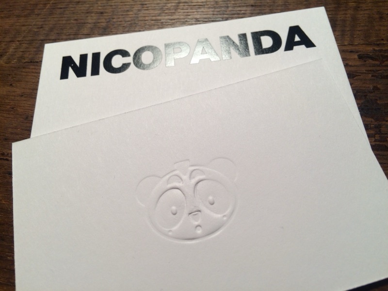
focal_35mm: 29
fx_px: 325
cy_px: 146
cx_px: 194
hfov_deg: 61.7
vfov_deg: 48.2
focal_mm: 4.15
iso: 40
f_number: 2.2
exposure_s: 1/120
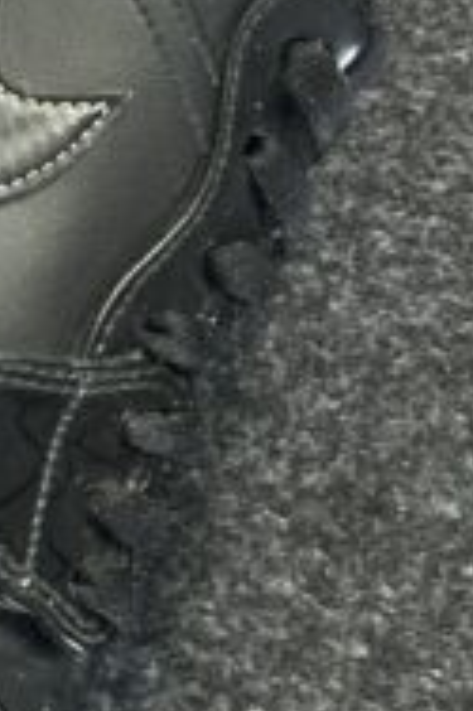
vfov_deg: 9.7
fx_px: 4186
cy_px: 217
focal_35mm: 212
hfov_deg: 6.3
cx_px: -352
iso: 400
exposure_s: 1/33
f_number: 1.78
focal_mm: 6.86
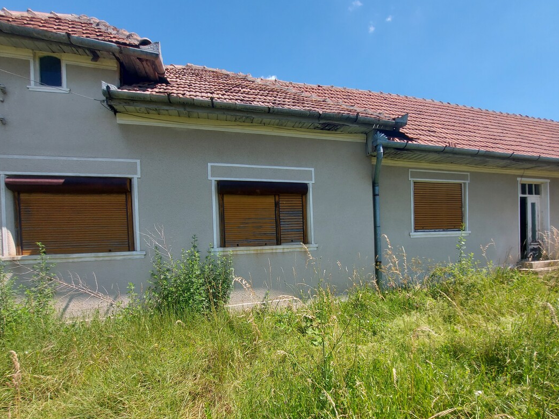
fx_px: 258
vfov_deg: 77.4
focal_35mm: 16
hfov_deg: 94.3
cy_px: 247
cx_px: 299
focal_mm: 1.74
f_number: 2.2
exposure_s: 1/1138
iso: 50
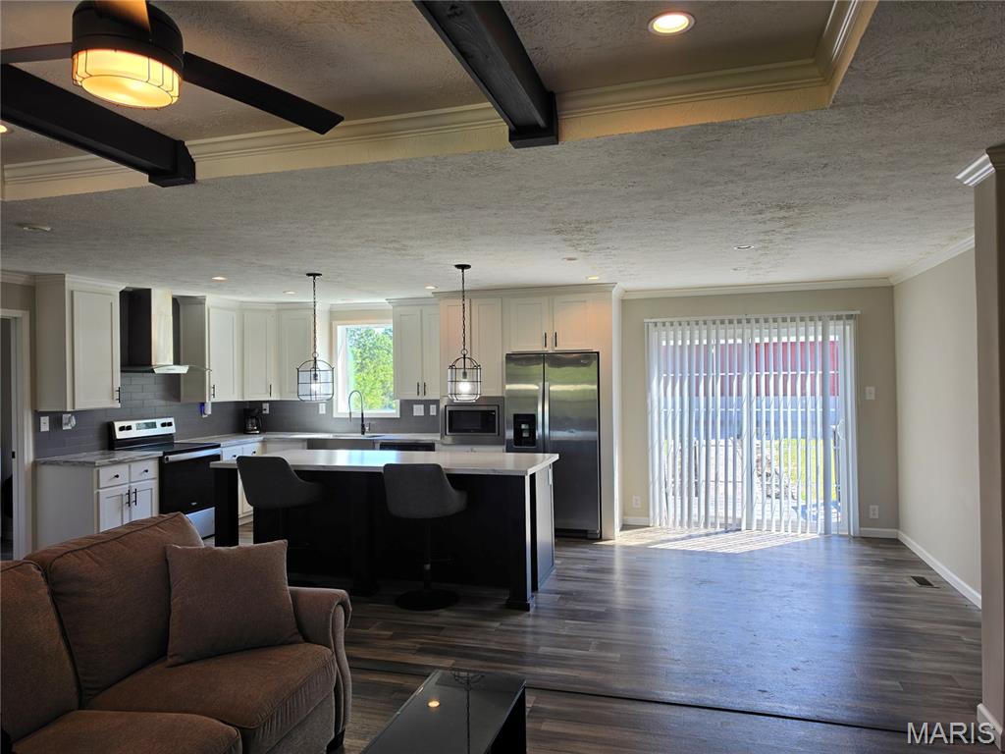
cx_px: 502
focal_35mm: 23
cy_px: 377
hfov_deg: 73.9
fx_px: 668
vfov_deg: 58.9
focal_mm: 6.5
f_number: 1.4
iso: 16
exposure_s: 1/120
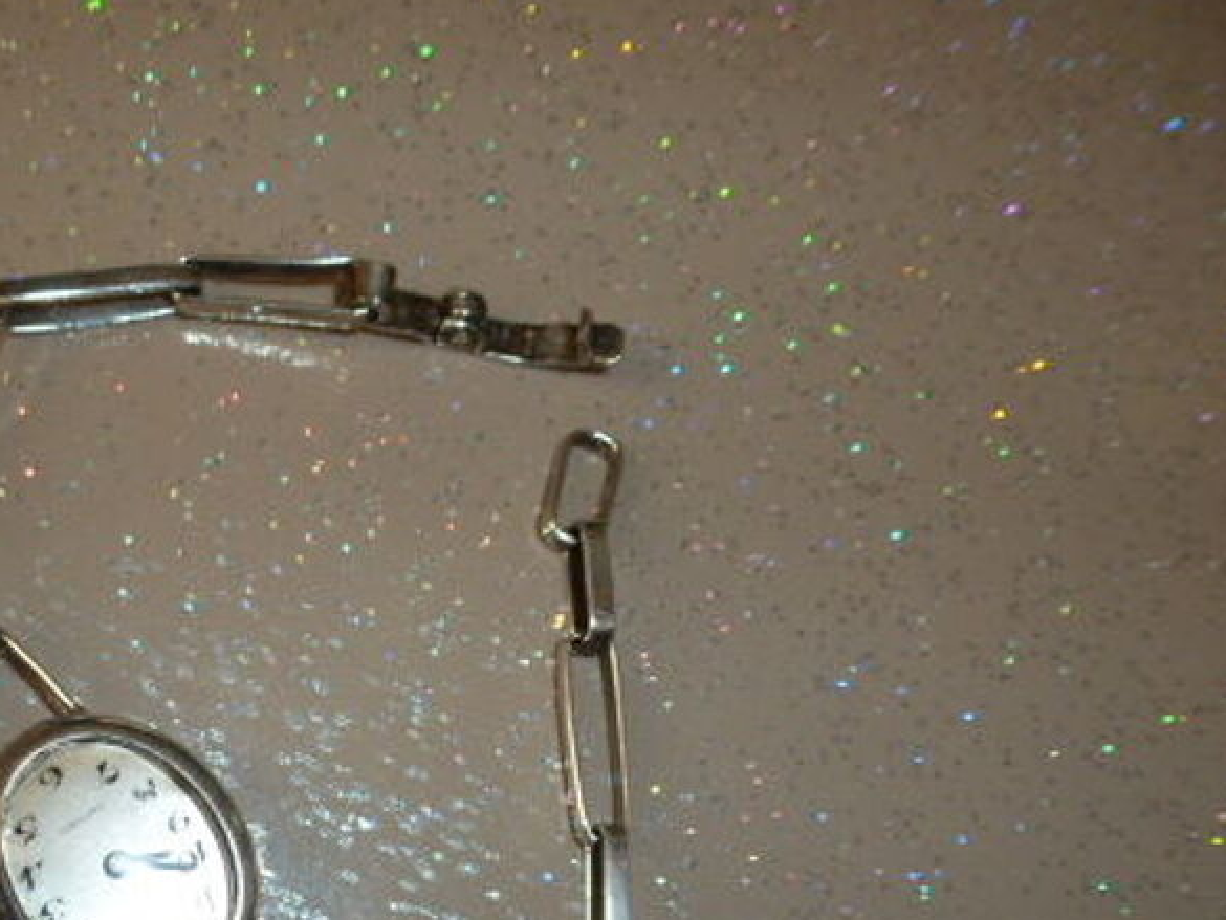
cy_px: 713
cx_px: 306
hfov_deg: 44.2
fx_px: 1452
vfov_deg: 34.3
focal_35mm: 41
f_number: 3.3
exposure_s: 1/60
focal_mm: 4.3
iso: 125
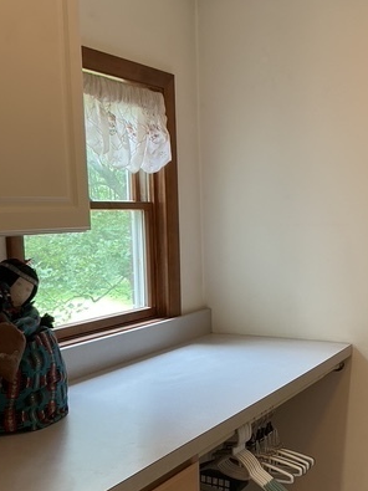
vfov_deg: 40.1
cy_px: 313
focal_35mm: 47
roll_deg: +0.2
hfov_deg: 30.5
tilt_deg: -8.8
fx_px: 667
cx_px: 260
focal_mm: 3
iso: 64
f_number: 1.8
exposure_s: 1/60
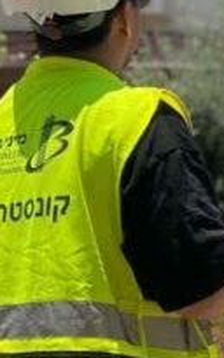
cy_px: 218
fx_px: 1007
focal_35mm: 103
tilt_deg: +6.4
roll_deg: +1.5
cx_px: 446
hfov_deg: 11.5
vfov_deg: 20.2
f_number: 1.8
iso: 32
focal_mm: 4.25
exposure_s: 1/2513
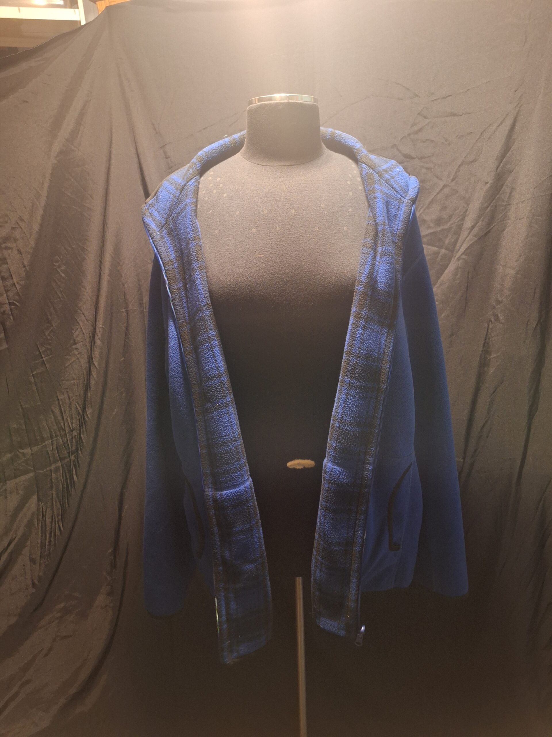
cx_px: 276
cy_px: 368
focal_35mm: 23
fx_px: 489
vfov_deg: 73.9
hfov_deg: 58.9
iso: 640
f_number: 1.8
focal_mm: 5.54
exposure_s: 1/20
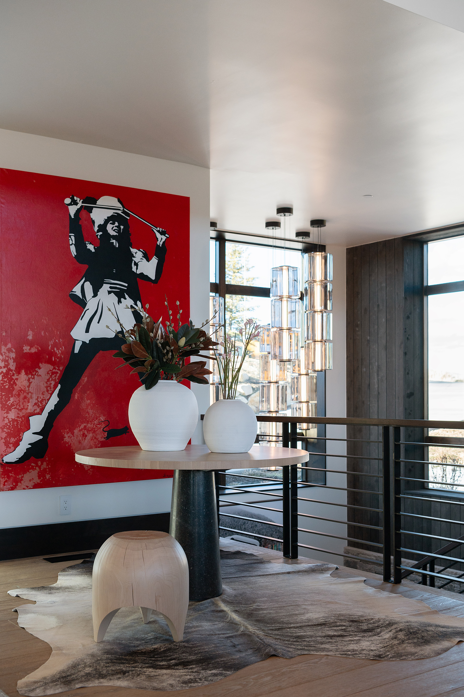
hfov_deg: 33.4
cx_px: 232
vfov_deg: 48.5
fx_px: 774
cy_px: 348
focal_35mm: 40
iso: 640
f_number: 5
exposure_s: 1/250
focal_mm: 40
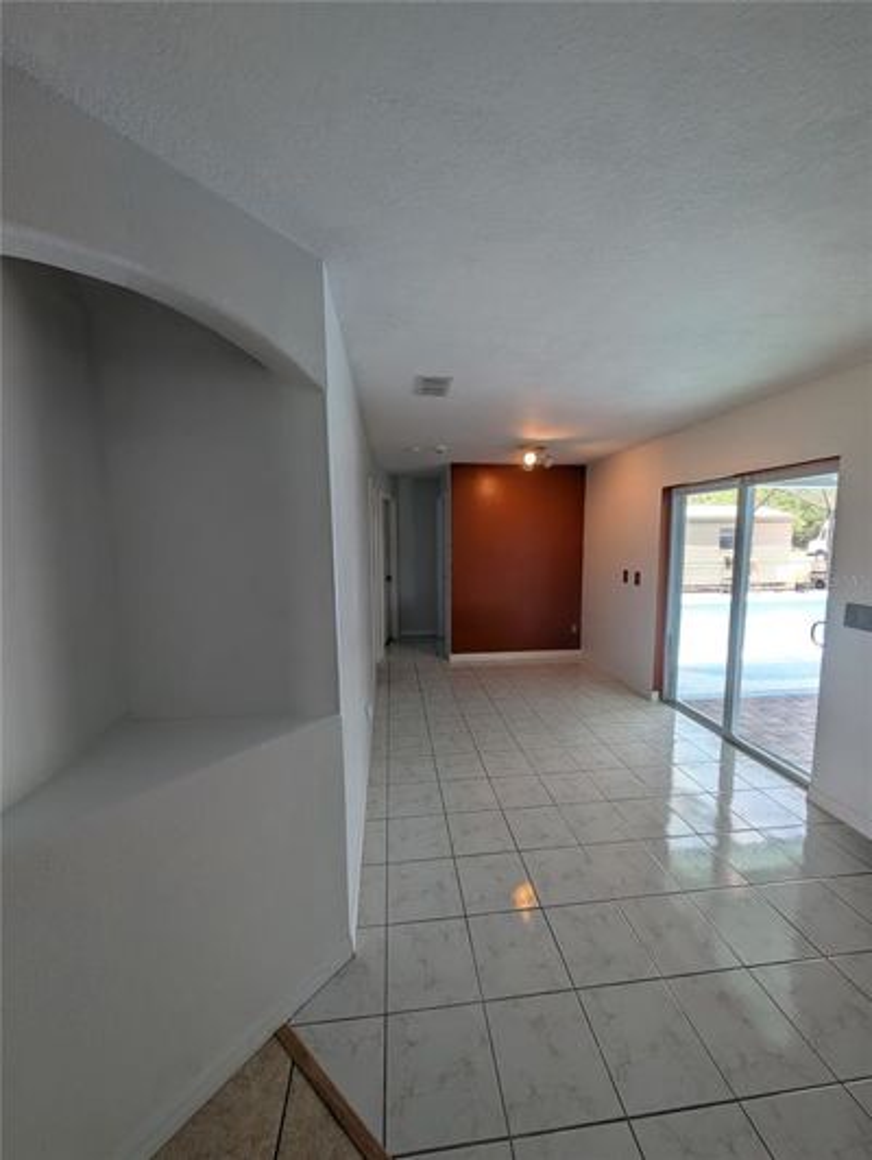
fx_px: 402
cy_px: 580
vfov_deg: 110.5
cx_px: 436
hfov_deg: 94.6
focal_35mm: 12
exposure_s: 1/150
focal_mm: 2.02
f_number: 1.7
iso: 67
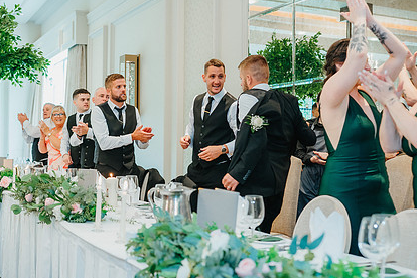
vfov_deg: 27.5
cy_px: 158
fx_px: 568
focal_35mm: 49
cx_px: 153
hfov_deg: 40.0
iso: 1600
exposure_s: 1/125
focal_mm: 35
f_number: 2.8
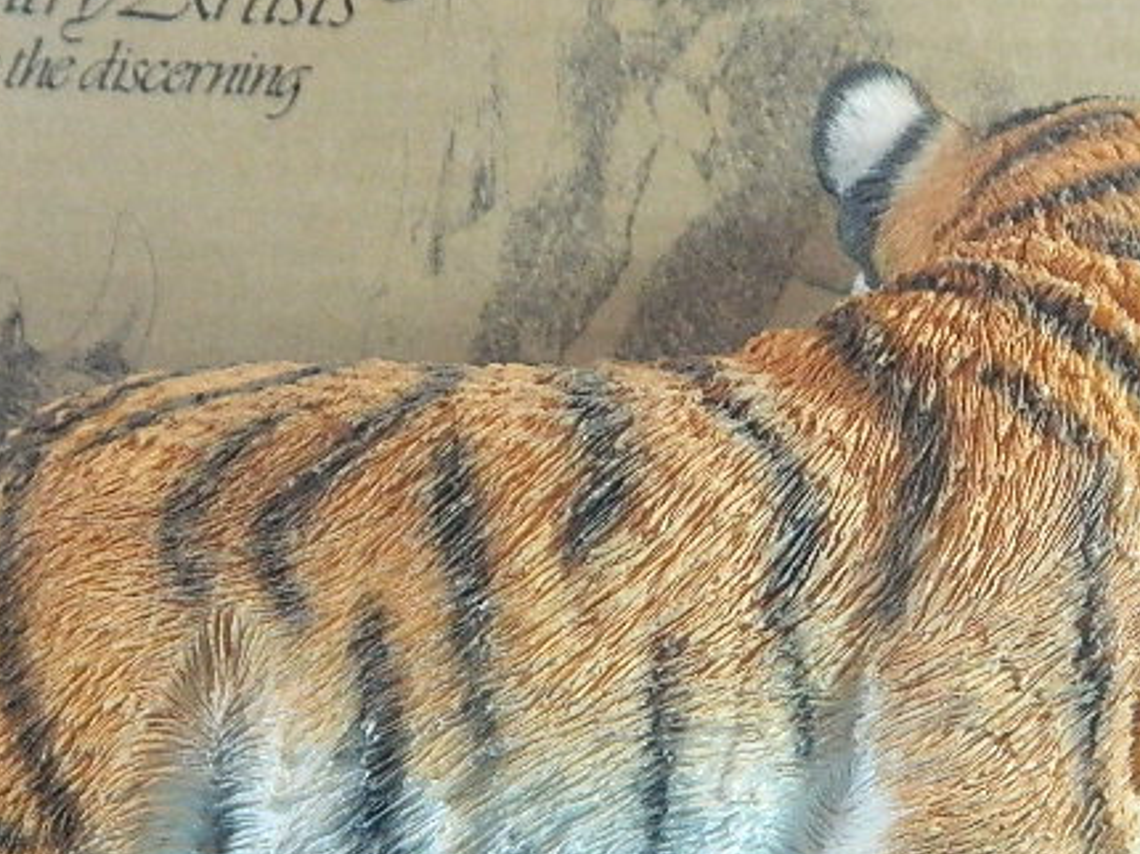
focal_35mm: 112
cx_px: 657
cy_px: 594
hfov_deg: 17.6
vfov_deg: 13.2
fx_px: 3686
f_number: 3.6
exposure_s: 1/30
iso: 400
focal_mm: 8.4
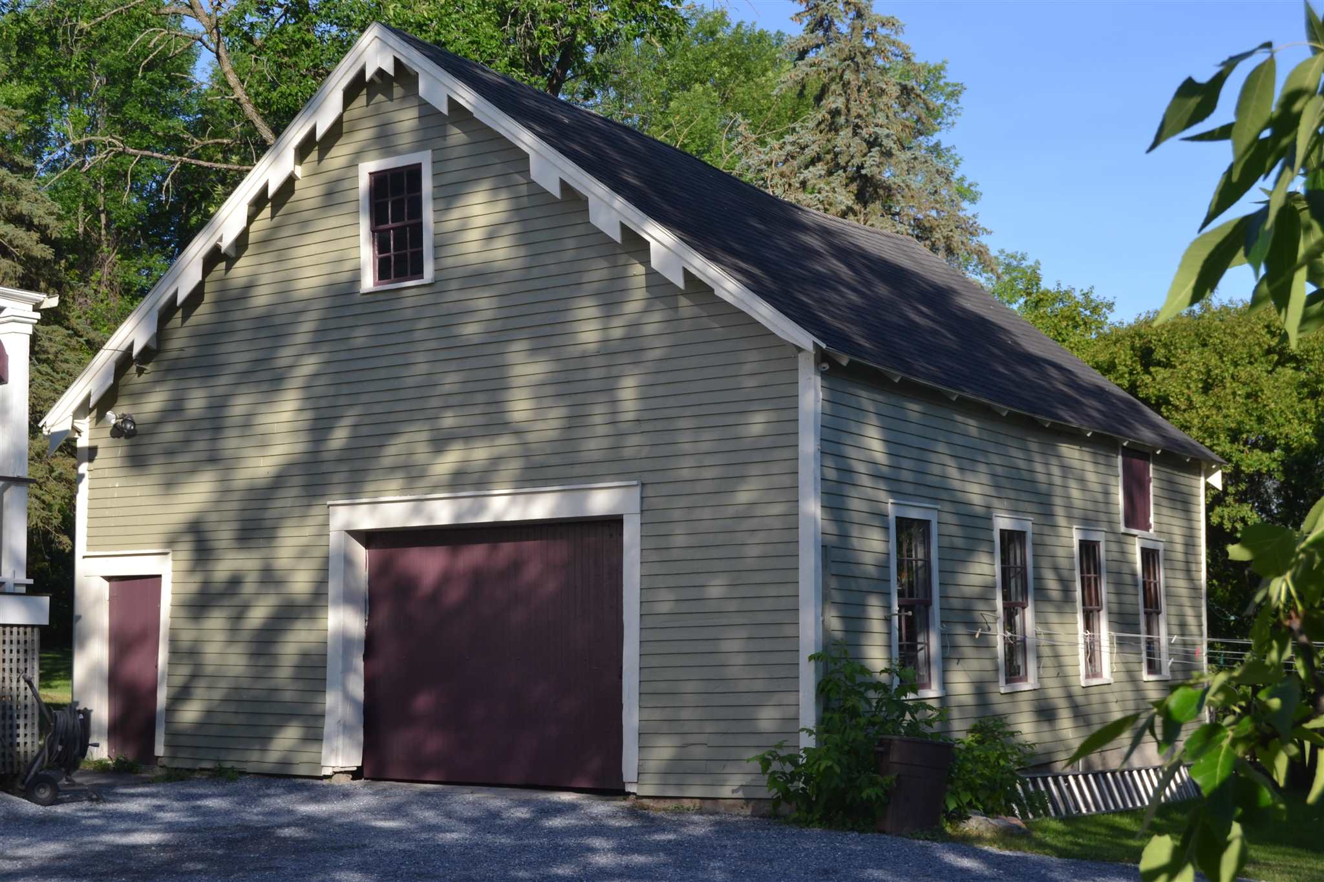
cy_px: 441
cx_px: 662
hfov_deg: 38.9
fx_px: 1875
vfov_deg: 26.5
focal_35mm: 51
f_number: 6.3
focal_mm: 34
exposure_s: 1/160
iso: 100
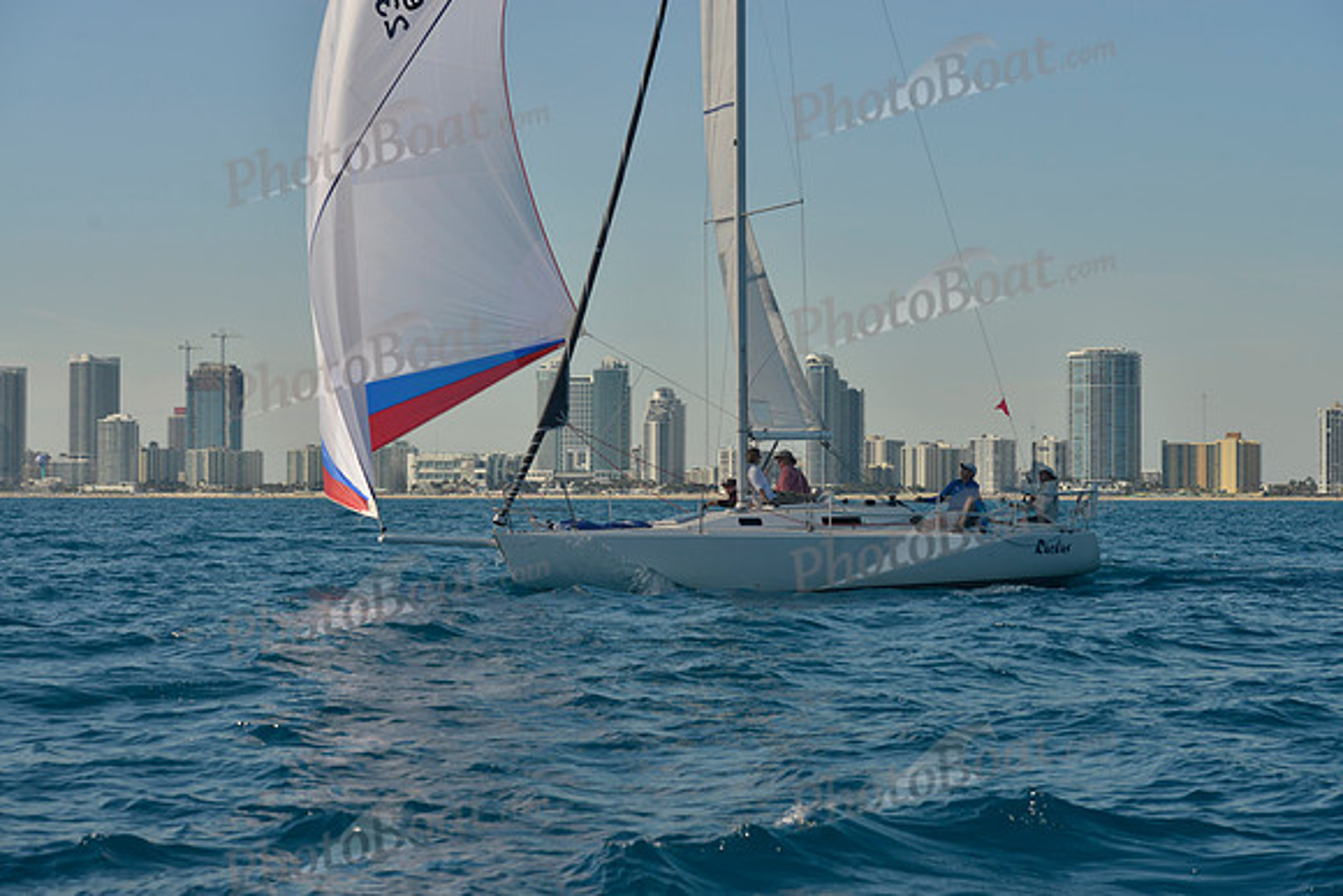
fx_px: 2612
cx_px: 672
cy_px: 448
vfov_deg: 19.5
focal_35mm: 70
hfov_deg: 28.8
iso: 200
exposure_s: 1/640
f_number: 8
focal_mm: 70
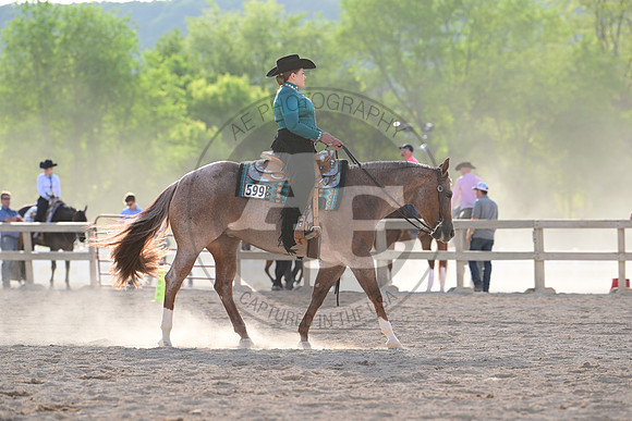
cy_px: 210
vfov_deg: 6.9
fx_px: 3512
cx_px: 316
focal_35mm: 200
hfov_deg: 10.3
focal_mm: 200
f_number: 5
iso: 1000
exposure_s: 1/2000
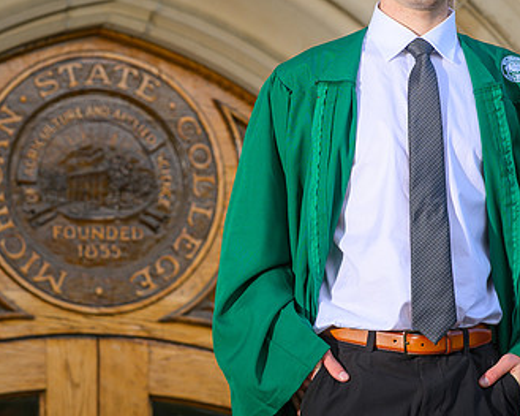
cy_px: 146
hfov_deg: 7.9
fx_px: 3754
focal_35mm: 244
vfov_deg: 6.3
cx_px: 230
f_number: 4
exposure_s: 1/200
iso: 64
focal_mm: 120
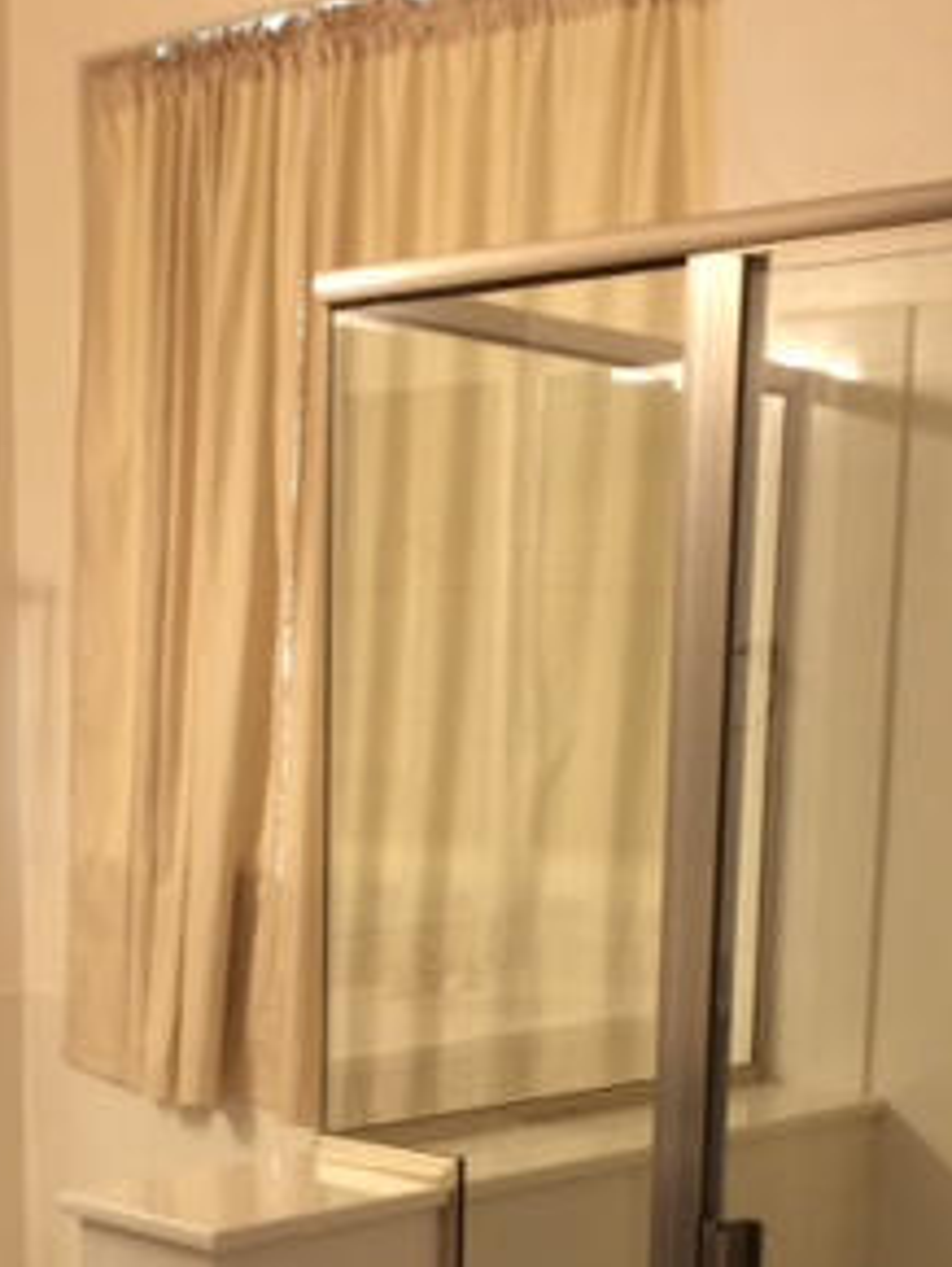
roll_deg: -0.2
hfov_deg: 22.9
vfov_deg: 28.8
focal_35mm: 64
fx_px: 2343
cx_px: 402
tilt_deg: -11.8
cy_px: 1180
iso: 125
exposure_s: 1/30
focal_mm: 4.15
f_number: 2.2
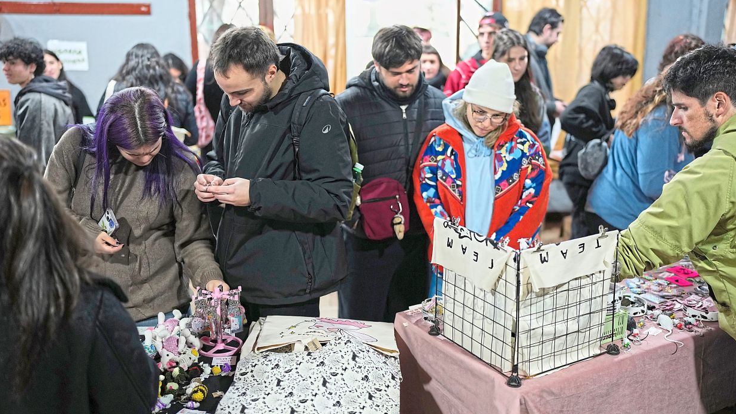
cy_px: 189
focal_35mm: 37
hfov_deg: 54.0
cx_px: 370
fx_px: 722
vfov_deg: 32.0
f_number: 1.4
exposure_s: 1/320
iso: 1250
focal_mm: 35
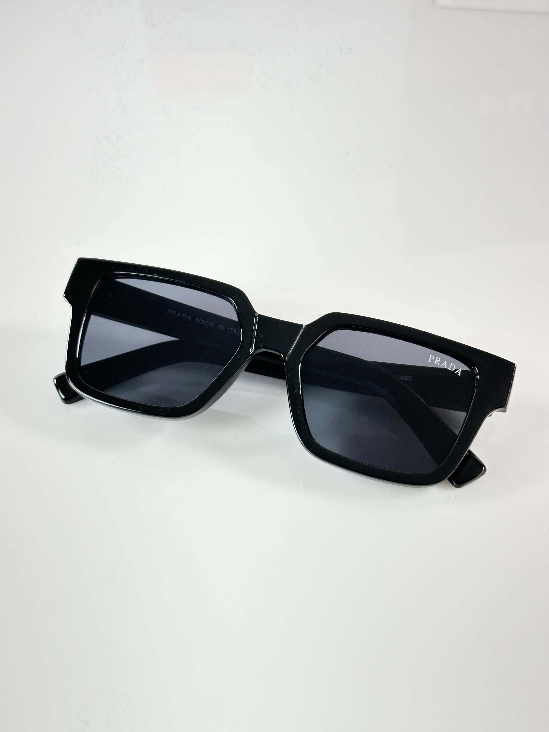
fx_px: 1015
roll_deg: +2.7
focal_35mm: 48
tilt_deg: -43.4
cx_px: 274
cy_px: 366
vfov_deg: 39.7
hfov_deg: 30.3
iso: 50
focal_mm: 6.86
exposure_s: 1/50
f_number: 1.78
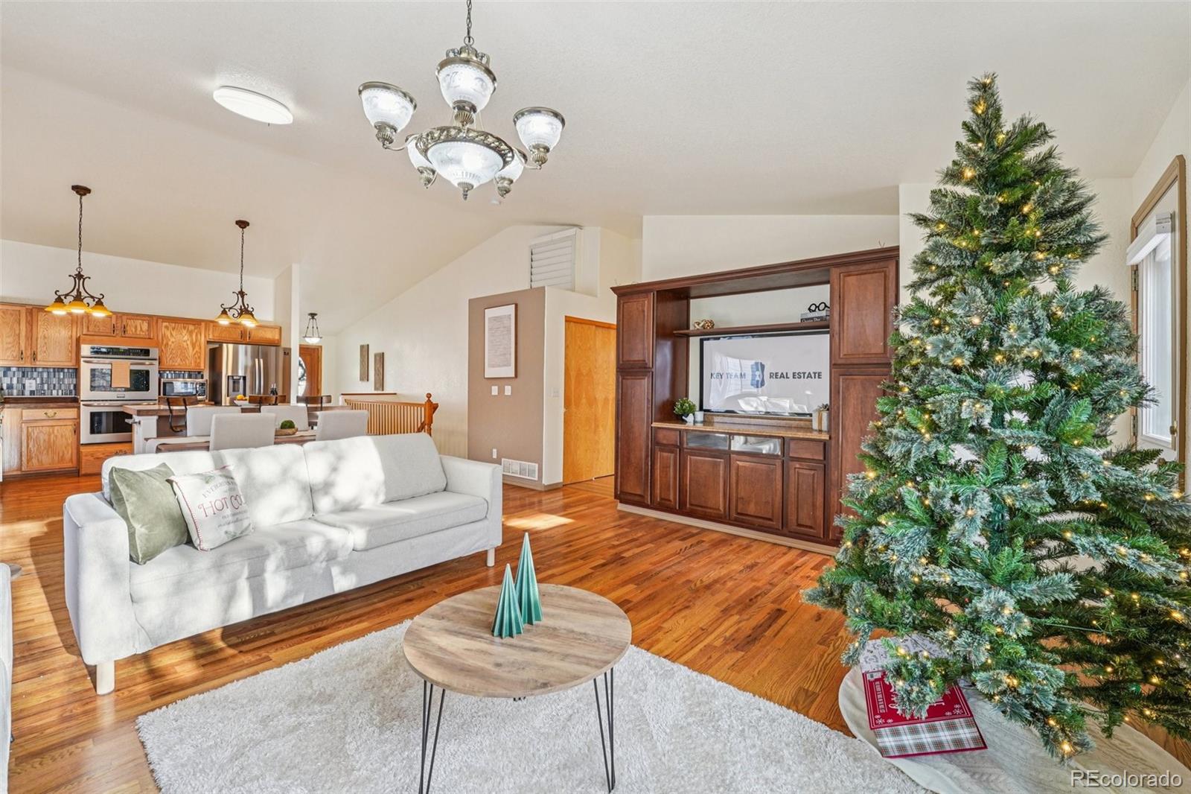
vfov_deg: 81.2
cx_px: 596
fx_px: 463
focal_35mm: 14
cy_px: 397
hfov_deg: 104.3
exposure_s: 1/15
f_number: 8
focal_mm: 14
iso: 400
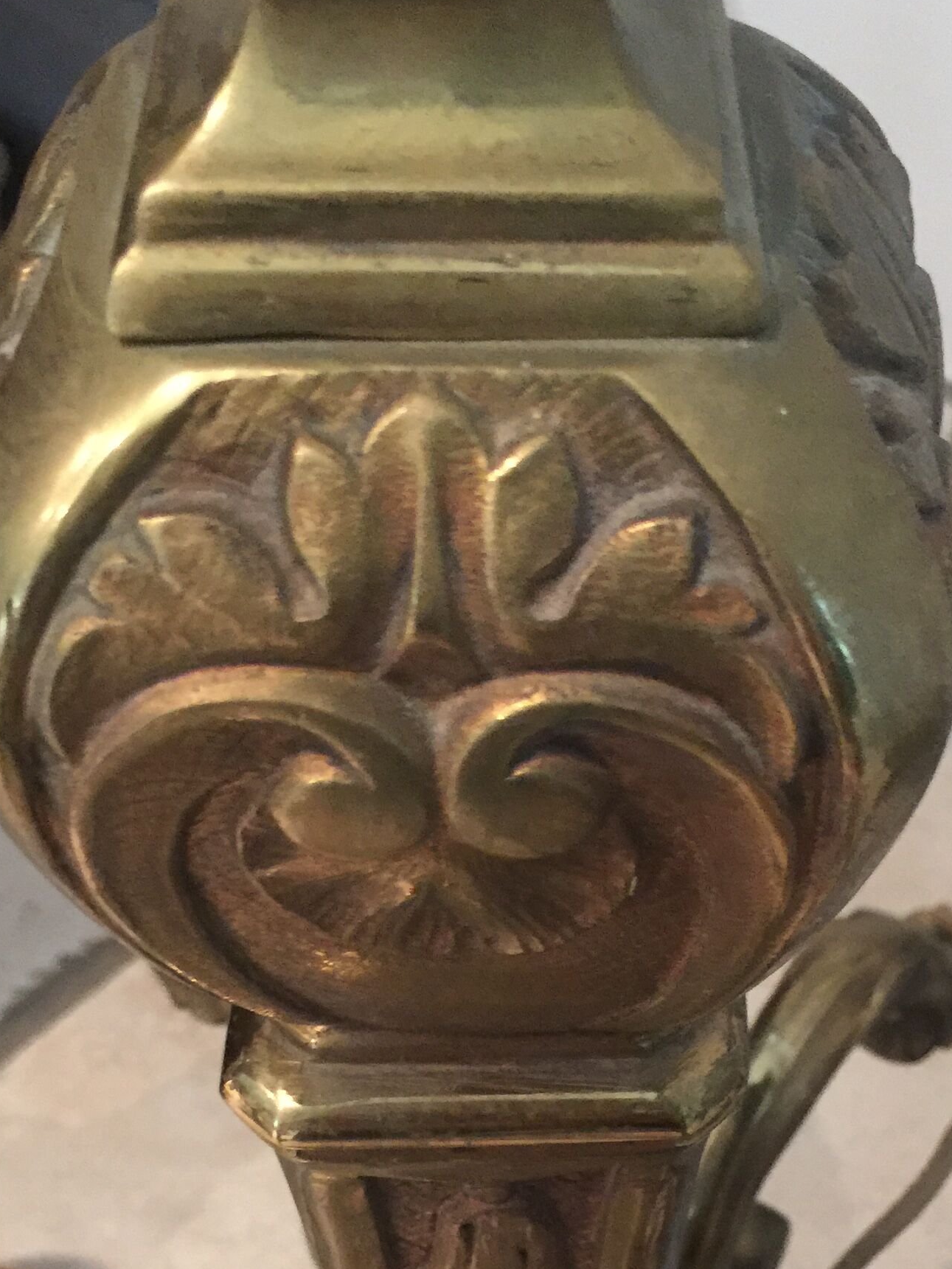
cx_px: 563
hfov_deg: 26.5
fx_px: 2017
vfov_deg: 33.8
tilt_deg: -55.0
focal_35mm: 55
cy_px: 1029
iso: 160
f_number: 2.2
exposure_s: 1/8
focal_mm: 4.15
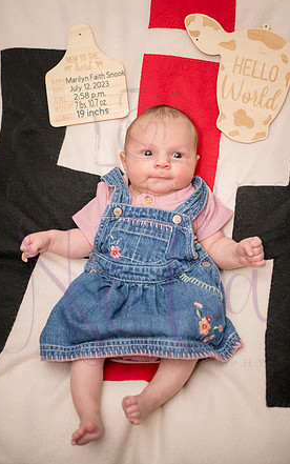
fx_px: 657
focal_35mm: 52
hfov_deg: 24.9
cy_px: 228
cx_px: 146
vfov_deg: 38.9
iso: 800
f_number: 4
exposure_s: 1/250
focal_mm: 50
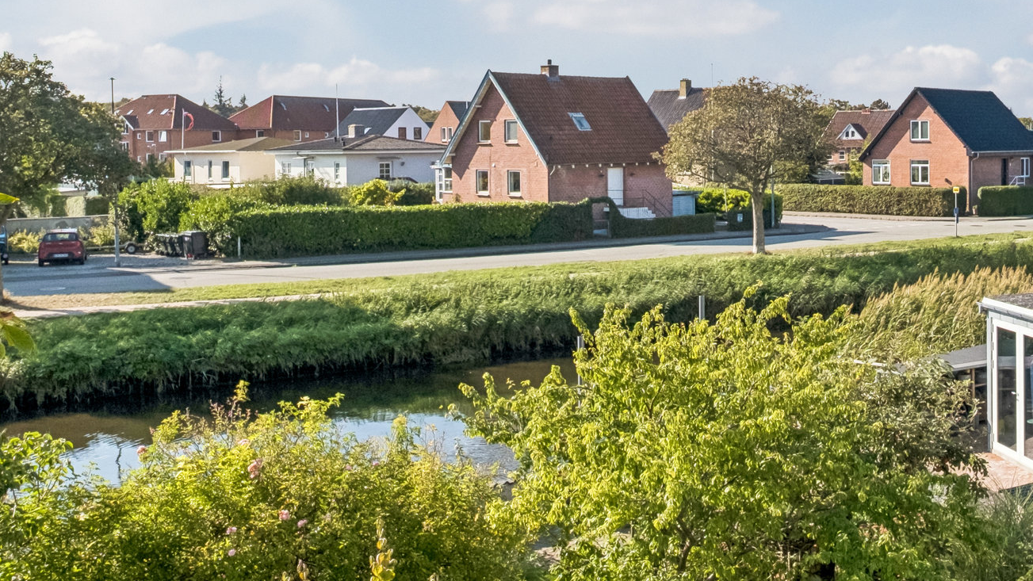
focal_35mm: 41
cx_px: 827
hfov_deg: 46.8
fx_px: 1123
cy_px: 67
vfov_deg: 28.0
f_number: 5.6
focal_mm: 11.5
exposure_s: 1/2500
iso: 800
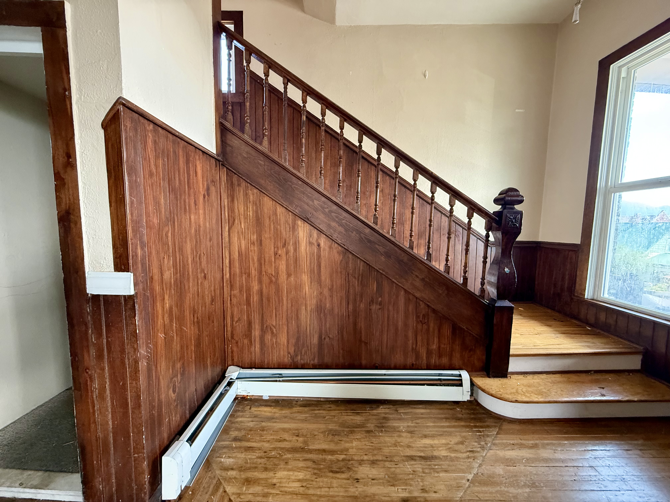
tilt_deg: -5.7
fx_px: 271
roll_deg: -1.8
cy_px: 251
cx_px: 335
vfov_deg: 85.7
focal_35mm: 14
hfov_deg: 102.1
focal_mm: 2.22
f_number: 2.2
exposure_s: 1/60
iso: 500
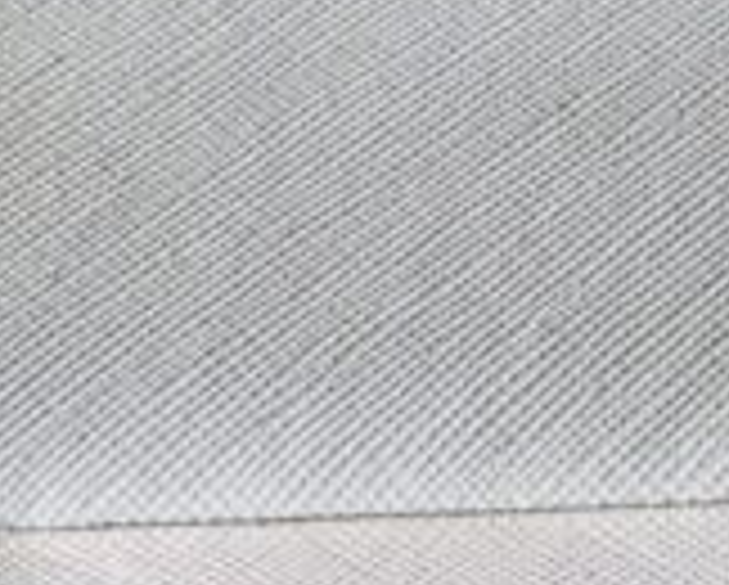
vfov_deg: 12.2
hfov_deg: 15.1
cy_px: 585
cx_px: 752
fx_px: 2700
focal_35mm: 125
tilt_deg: -53.5
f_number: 1.8
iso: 40
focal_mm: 4.25
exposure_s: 1/100
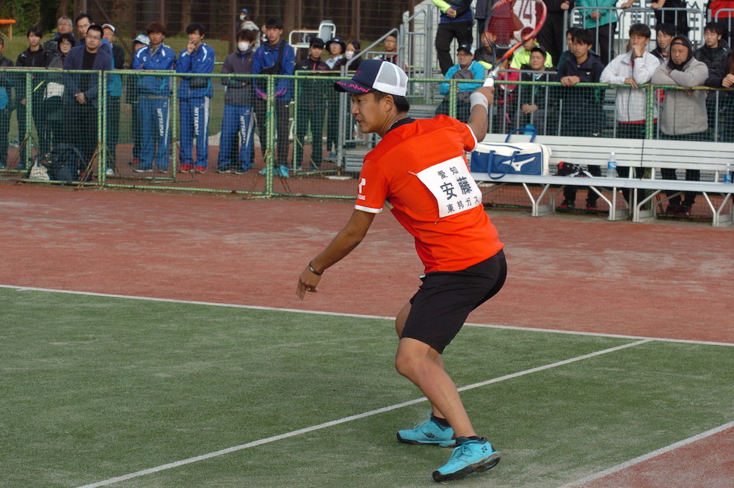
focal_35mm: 105
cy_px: 244
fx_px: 2139
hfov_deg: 19.5
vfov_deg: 13.0
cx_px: 367
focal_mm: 70
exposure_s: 1/500
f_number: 7.1
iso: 400
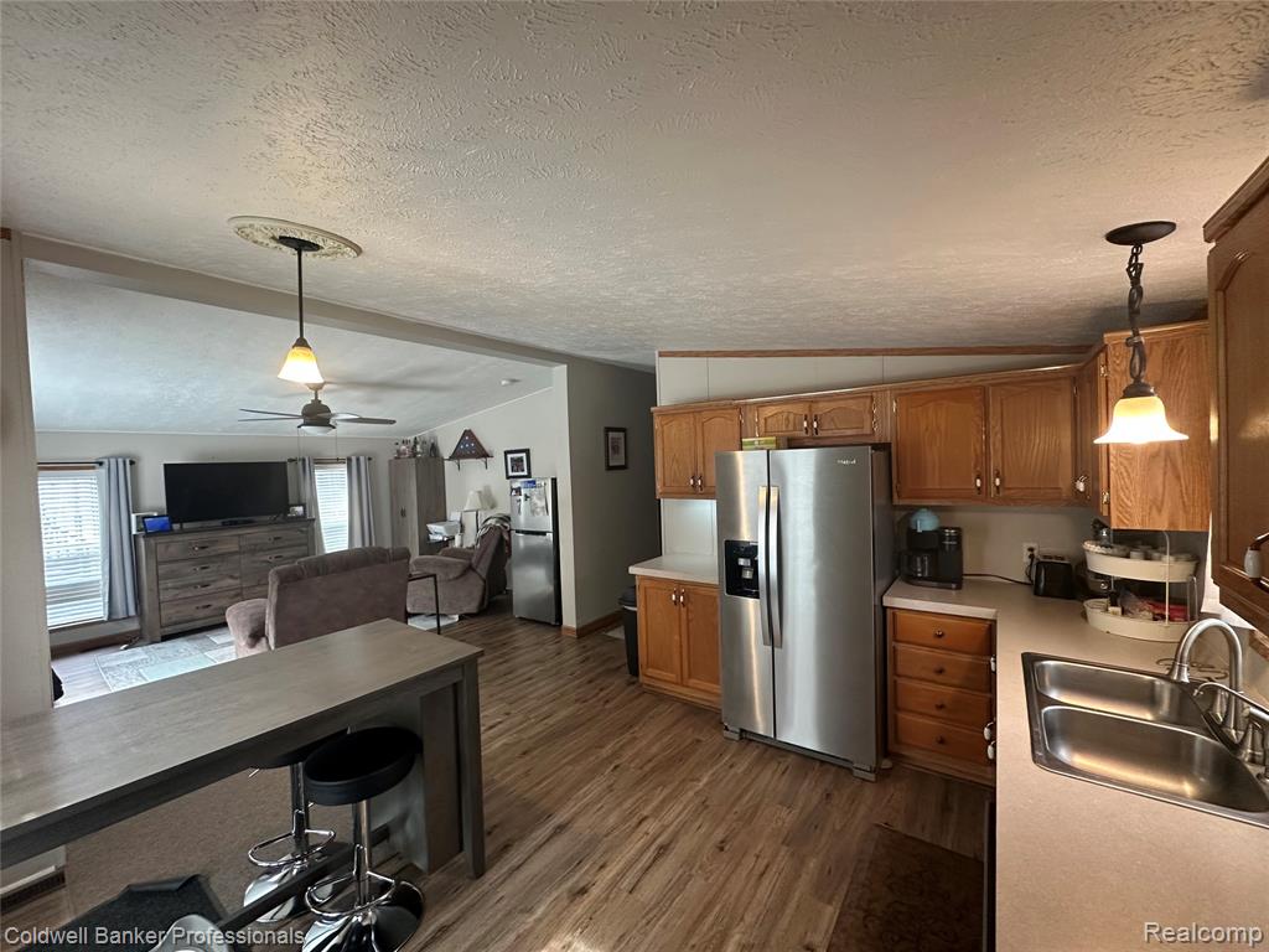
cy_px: 476
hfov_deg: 102.1
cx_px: 634
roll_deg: +1.9
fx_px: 513
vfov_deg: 85.7
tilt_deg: -1.5
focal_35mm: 14
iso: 320
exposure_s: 1/120
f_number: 2.2
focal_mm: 2.22
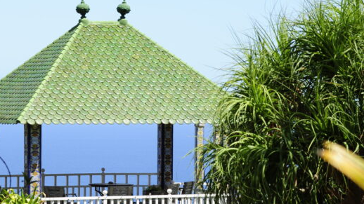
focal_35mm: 176
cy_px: 149
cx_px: 133
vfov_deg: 6.9
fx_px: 1698
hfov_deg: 12.2
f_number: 11
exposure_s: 1/250
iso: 250
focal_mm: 85
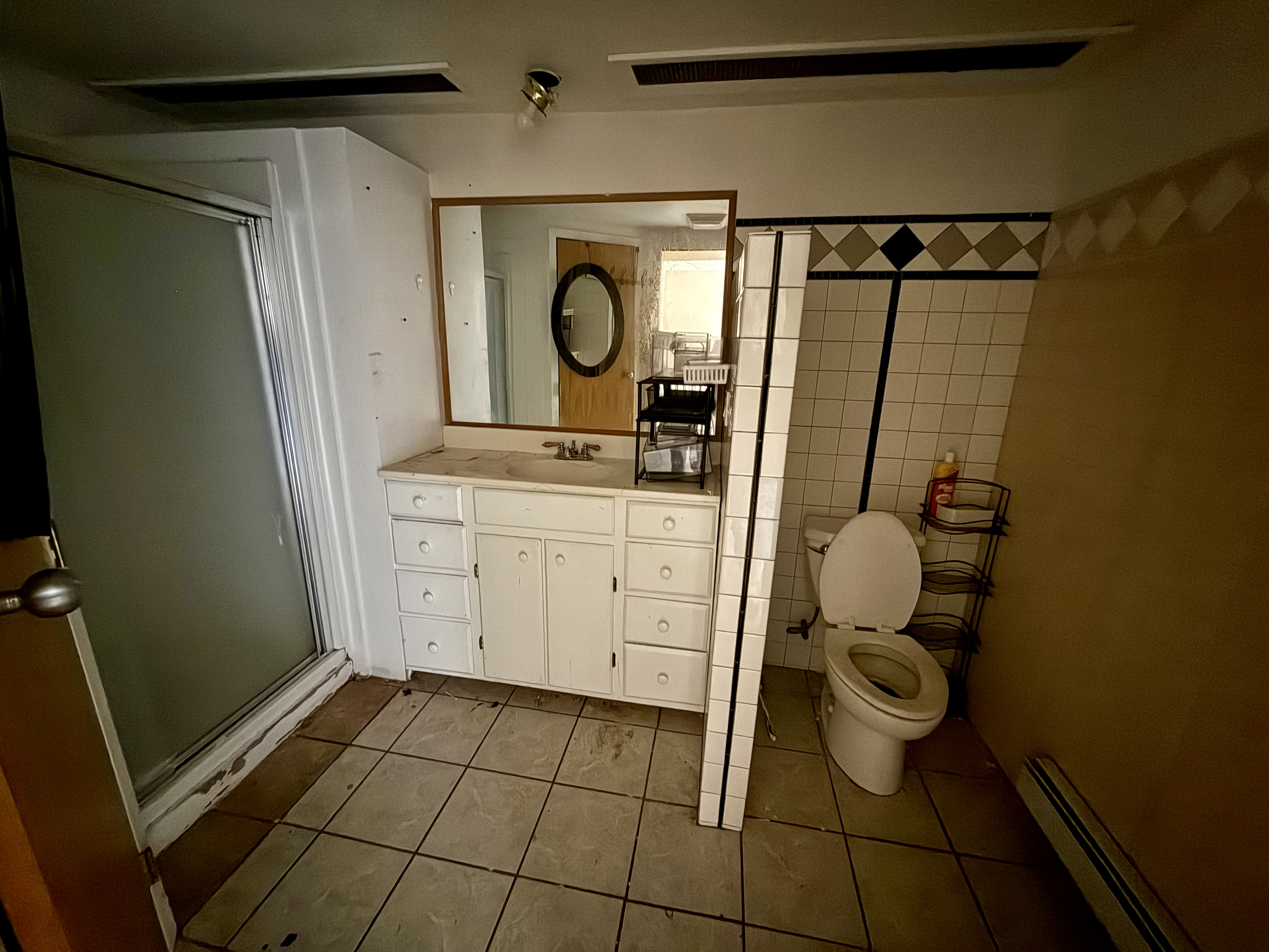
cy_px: 476
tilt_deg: -13.5
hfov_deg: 102.1
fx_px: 513
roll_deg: -0.9
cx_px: 634
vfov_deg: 85.7
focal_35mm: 14
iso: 2000
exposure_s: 1/12
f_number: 2.2
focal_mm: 2.22
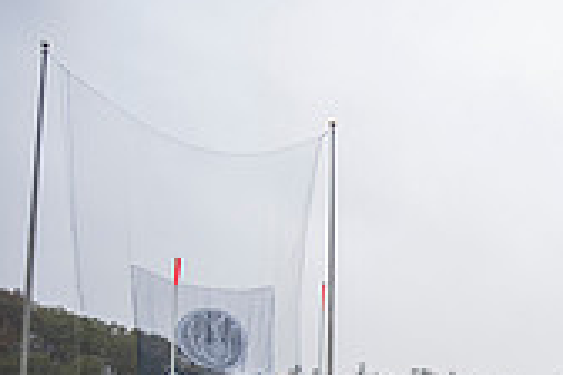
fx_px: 1298
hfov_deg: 19.5
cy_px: 504
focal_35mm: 83
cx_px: 962
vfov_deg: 15.6
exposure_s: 1/200
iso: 320
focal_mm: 24
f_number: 4
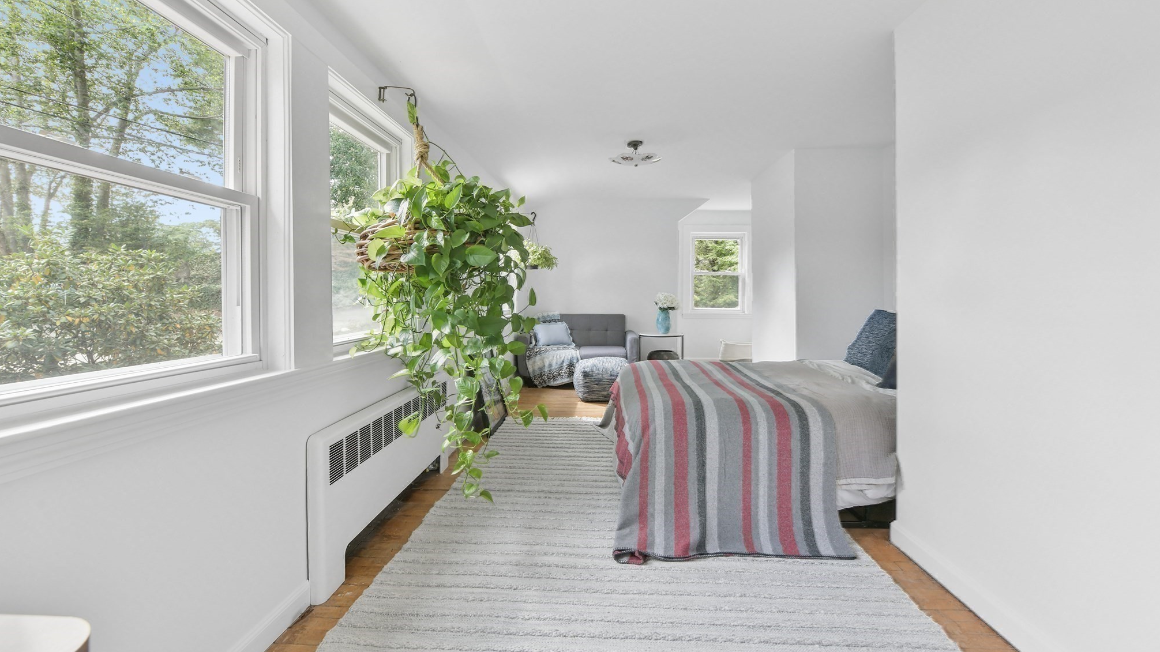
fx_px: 492
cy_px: 298
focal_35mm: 16
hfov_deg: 99.4
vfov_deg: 67.0
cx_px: 587
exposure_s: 1/25
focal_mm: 15
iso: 640
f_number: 9
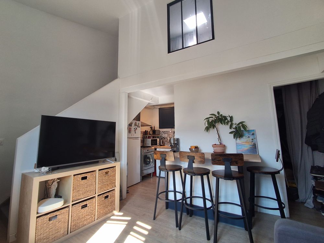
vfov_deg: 78.1
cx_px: 162
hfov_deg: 94.5
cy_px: 122
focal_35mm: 16
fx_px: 150
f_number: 2.2
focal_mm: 1.64
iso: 50
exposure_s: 1/50
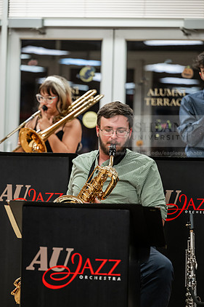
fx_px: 944
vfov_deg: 18.4
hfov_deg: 12.3
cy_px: 161
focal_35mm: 111
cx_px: 99
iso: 2000
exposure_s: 1/200
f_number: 2.8
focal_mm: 104
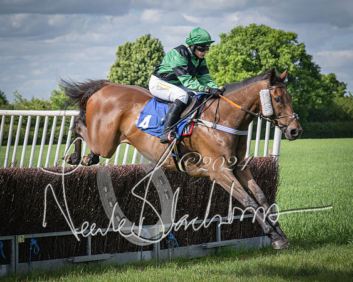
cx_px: 115
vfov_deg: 10.0
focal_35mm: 154
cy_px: 134
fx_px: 1607
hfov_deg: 12.5
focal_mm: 70
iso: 400
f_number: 5
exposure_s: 1/2000
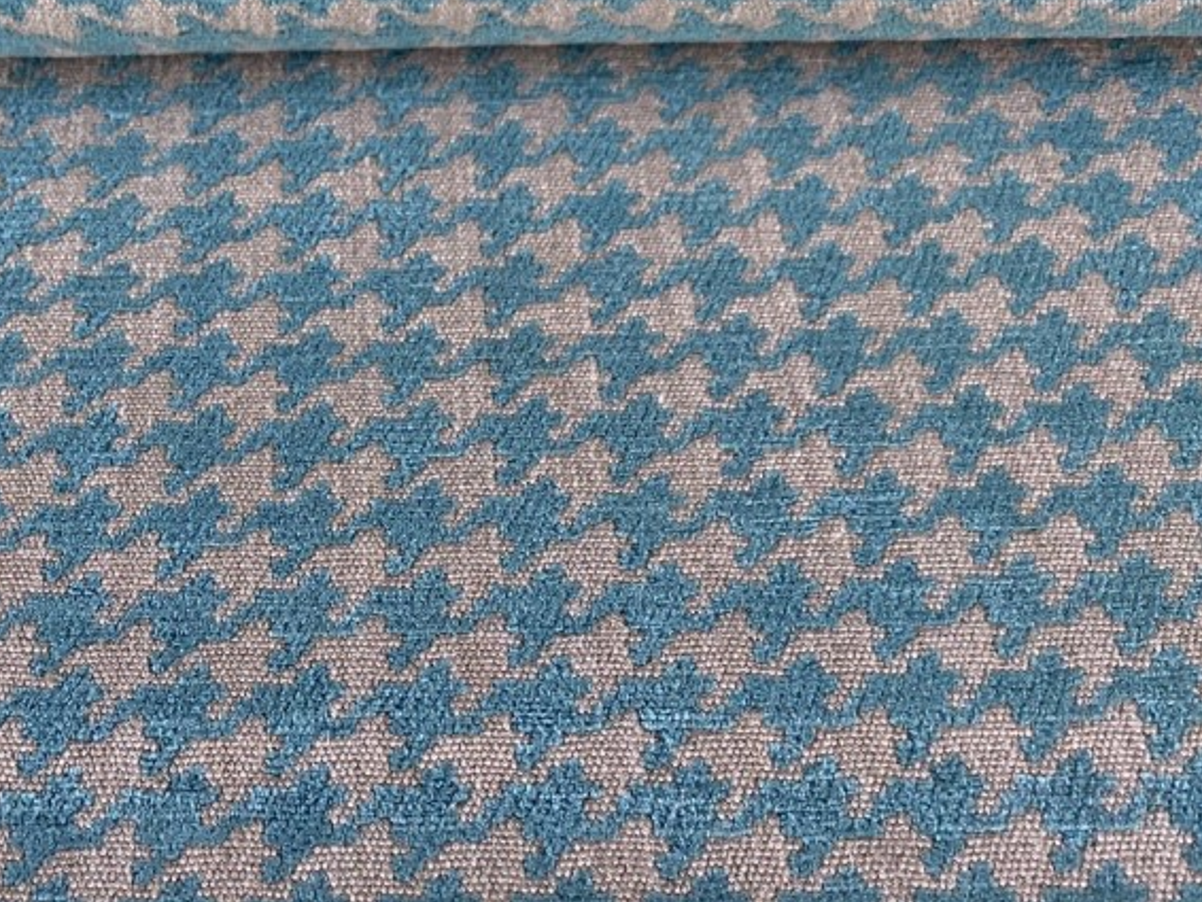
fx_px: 1633
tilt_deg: -55.3
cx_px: 219
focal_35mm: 47
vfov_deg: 30.7
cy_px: 599
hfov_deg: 38.7
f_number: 1.8
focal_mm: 4.25
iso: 200
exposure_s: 1/60
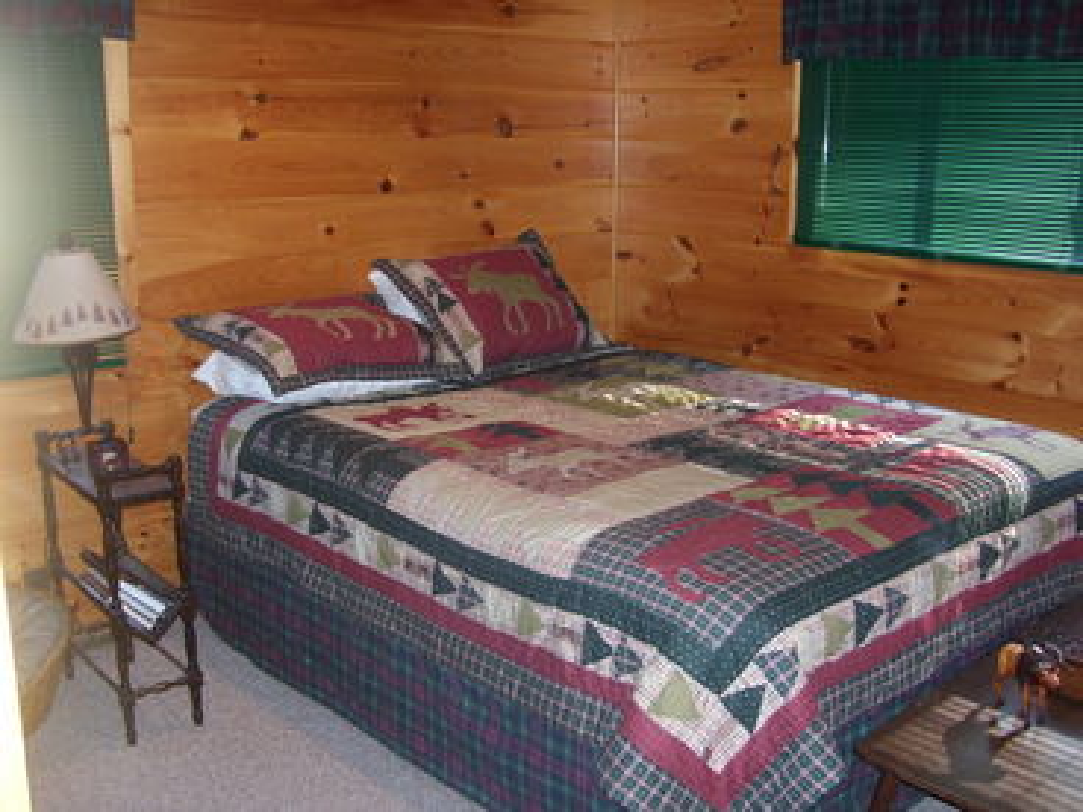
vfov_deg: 38.7
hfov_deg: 50.1
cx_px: 542
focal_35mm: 37
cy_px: 406
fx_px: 1158
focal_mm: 6
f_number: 2.7
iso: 125
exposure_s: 1/60
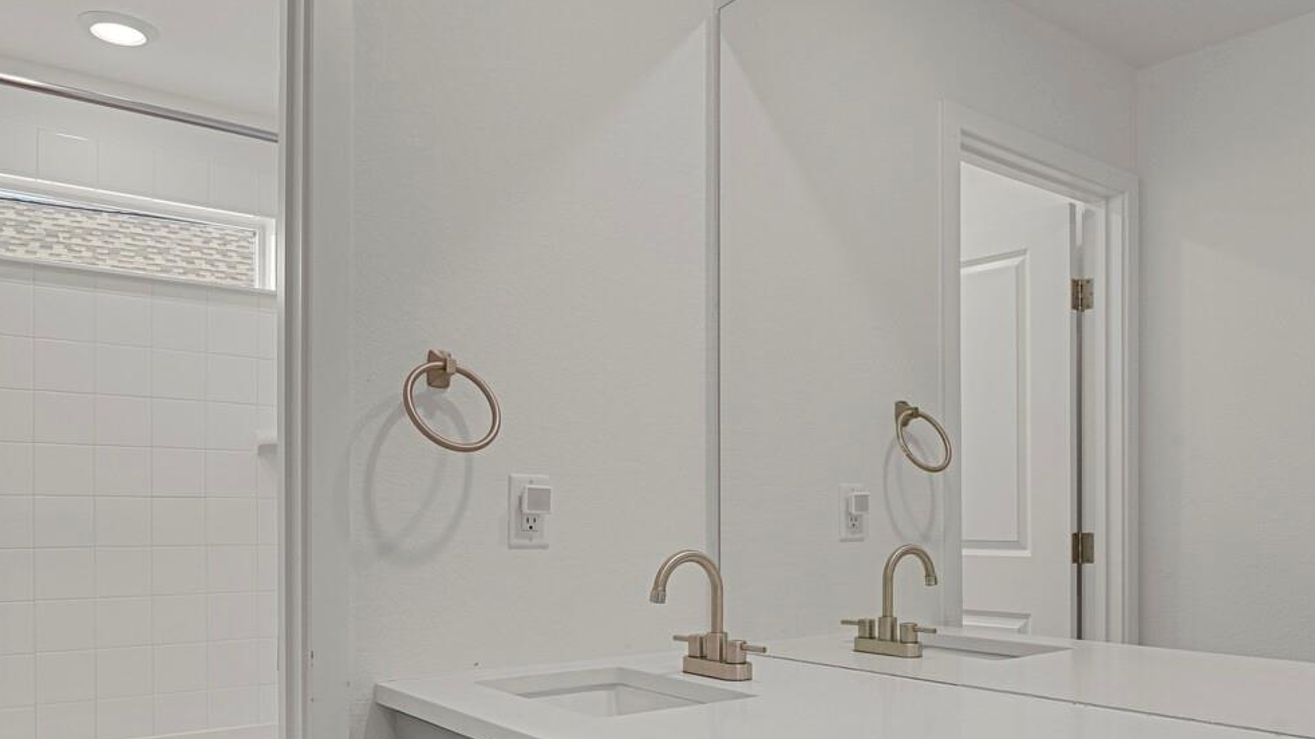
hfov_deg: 65.7
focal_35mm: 29
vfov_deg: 39.3
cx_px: 763
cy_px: 538
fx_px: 1011
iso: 3200
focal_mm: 17
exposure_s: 1/20
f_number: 8
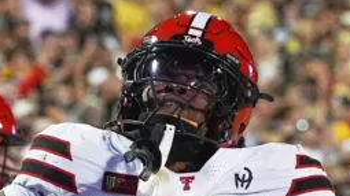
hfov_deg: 5.2
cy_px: 252
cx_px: 93
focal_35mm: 415
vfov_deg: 2.9
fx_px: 3849
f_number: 3.2
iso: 4000
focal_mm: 90
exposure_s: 1/2000
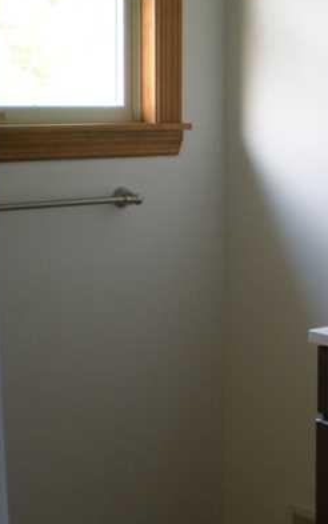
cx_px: 392
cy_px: 317
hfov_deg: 15.4
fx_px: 1172
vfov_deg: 25.2
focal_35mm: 82
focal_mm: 6.3
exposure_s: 1/53.4
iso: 200
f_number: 3.1
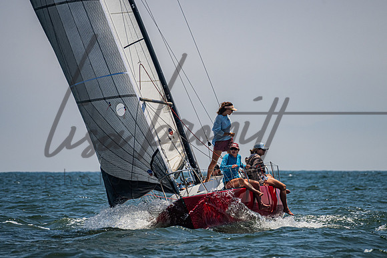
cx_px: 208
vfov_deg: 2.5
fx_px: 5932
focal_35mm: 552
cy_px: 110
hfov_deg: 3.7
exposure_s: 1/2500
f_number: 8
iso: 400
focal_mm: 400
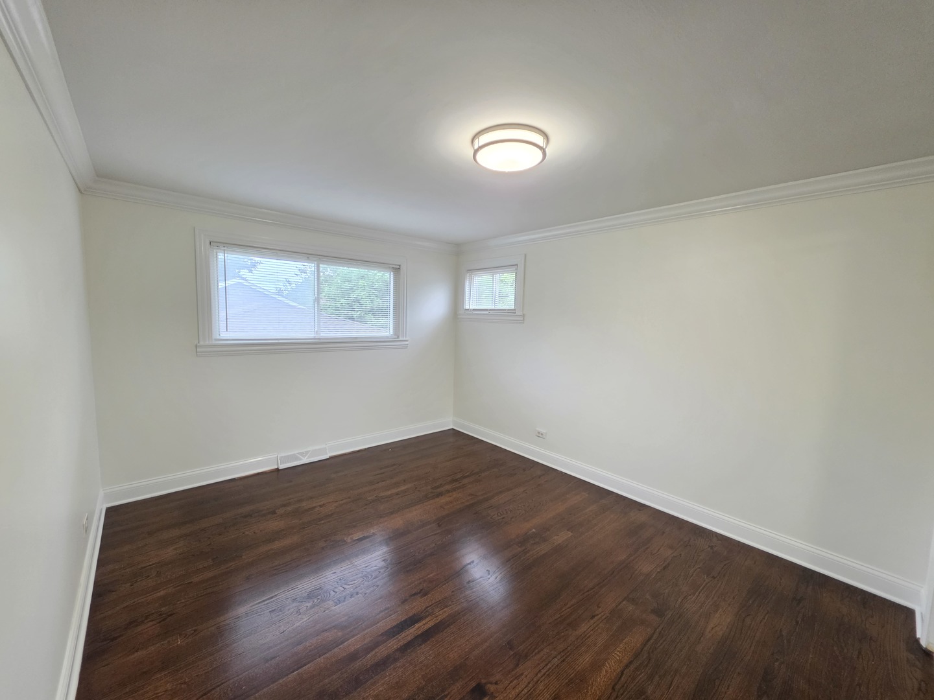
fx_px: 351
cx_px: 467
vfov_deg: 89.9
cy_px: 350
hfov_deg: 106.2
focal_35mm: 13
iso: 160
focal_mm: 2.2
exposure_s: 1/60
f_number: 1.9
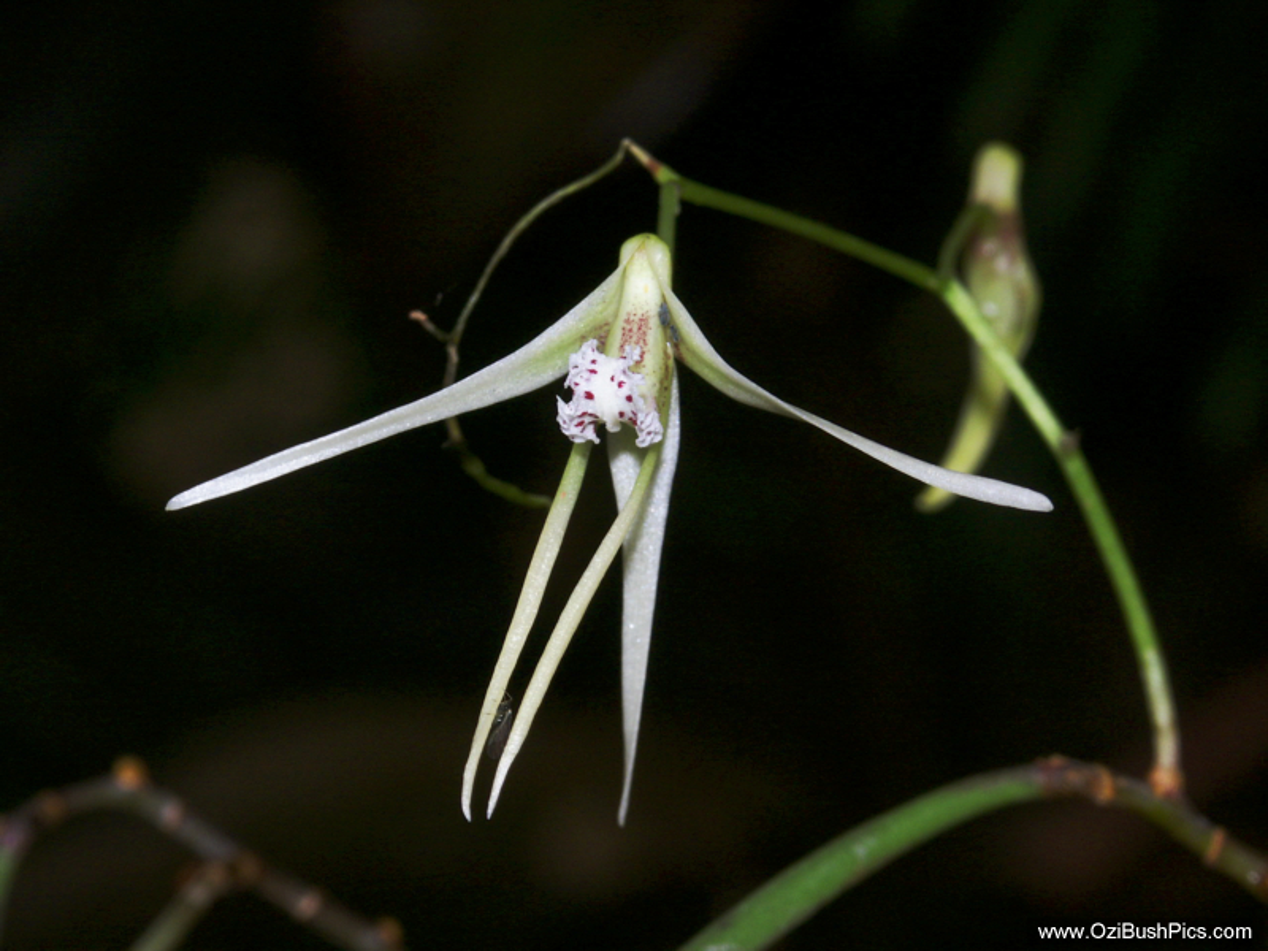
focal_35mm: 199
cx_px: 634
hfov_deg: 9.9
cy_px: 476
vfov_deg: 7.5
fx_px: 7289
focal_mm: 50.28
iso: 100
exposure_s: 1/180
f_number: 8
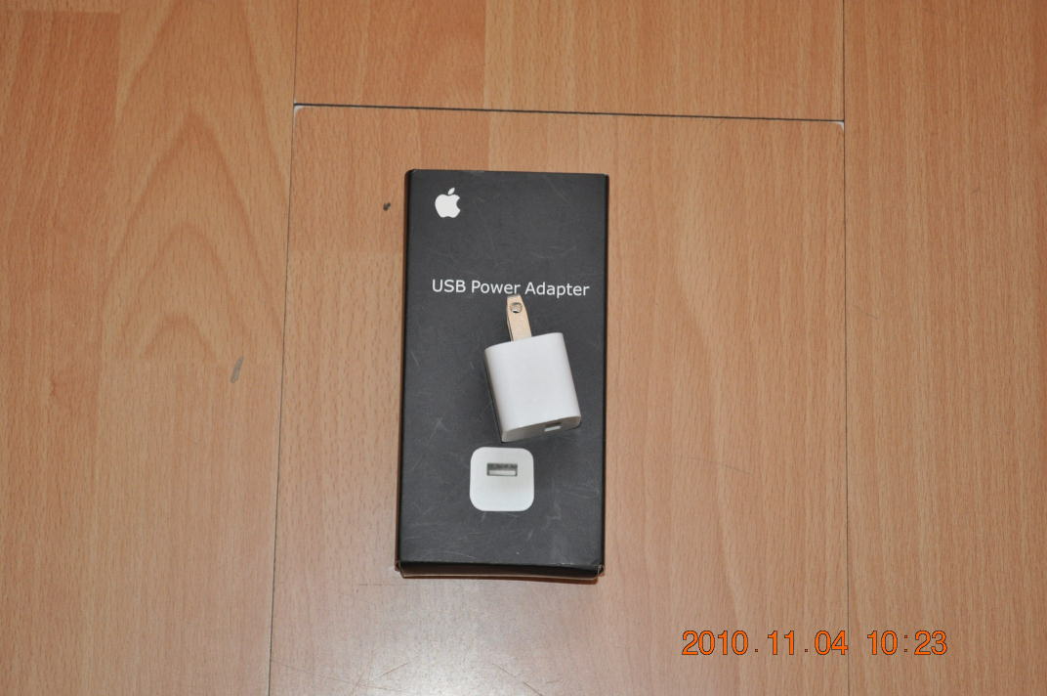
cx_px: 524
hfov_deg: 24.6
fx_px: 2396
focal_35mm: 82
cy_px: 348
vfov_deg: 16.5
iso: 800
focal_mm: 55
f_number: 5.6
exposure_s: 1/60
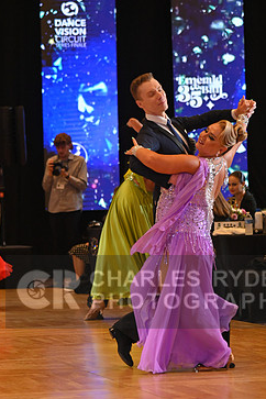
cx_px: 158
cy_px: 292
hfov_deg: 7.2
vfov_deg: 10.7
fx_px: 2128
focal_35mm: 192
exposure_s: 1/400
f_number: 4
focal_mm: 120
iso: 1600
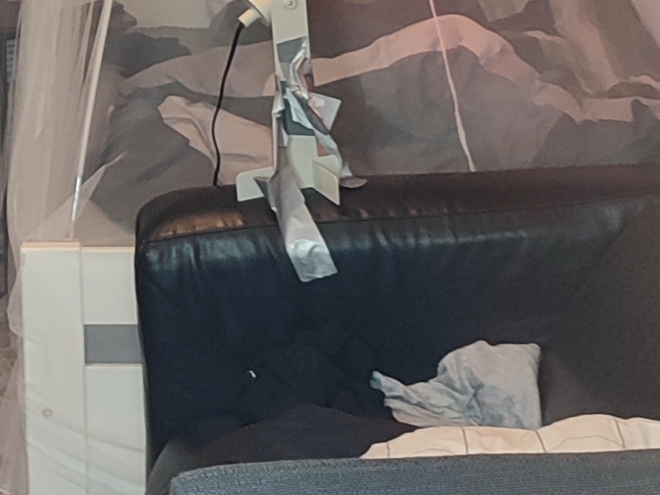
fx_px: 2269
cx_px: -257
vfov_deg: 12.3
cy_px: -2
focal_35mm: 119
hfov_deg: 15.5
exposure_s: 1/33
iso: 198
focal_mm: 6.04
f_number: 1.9
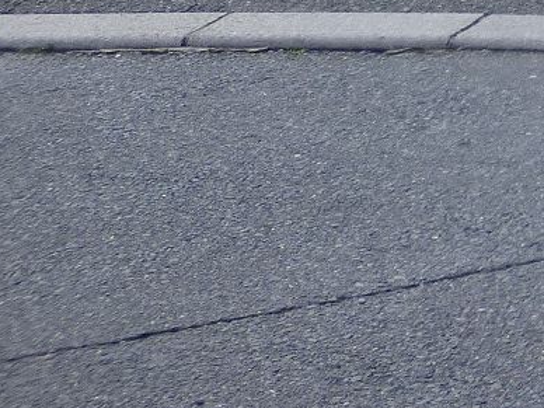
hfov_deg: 8.5
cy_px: -558
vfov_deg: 6.8
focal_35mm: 206
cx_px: 1423
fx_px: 3237
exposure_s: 1/320
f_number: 3.6
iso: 100
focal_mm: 7.07
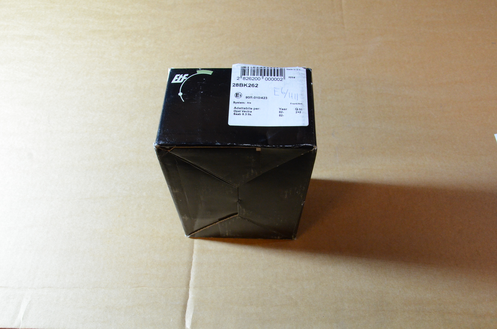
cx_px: 248
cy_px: 164
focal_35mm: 33
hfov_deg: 57.3
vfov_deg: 39.8
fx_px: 455
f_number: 11
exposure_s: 1/60
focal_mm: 22
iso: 2500
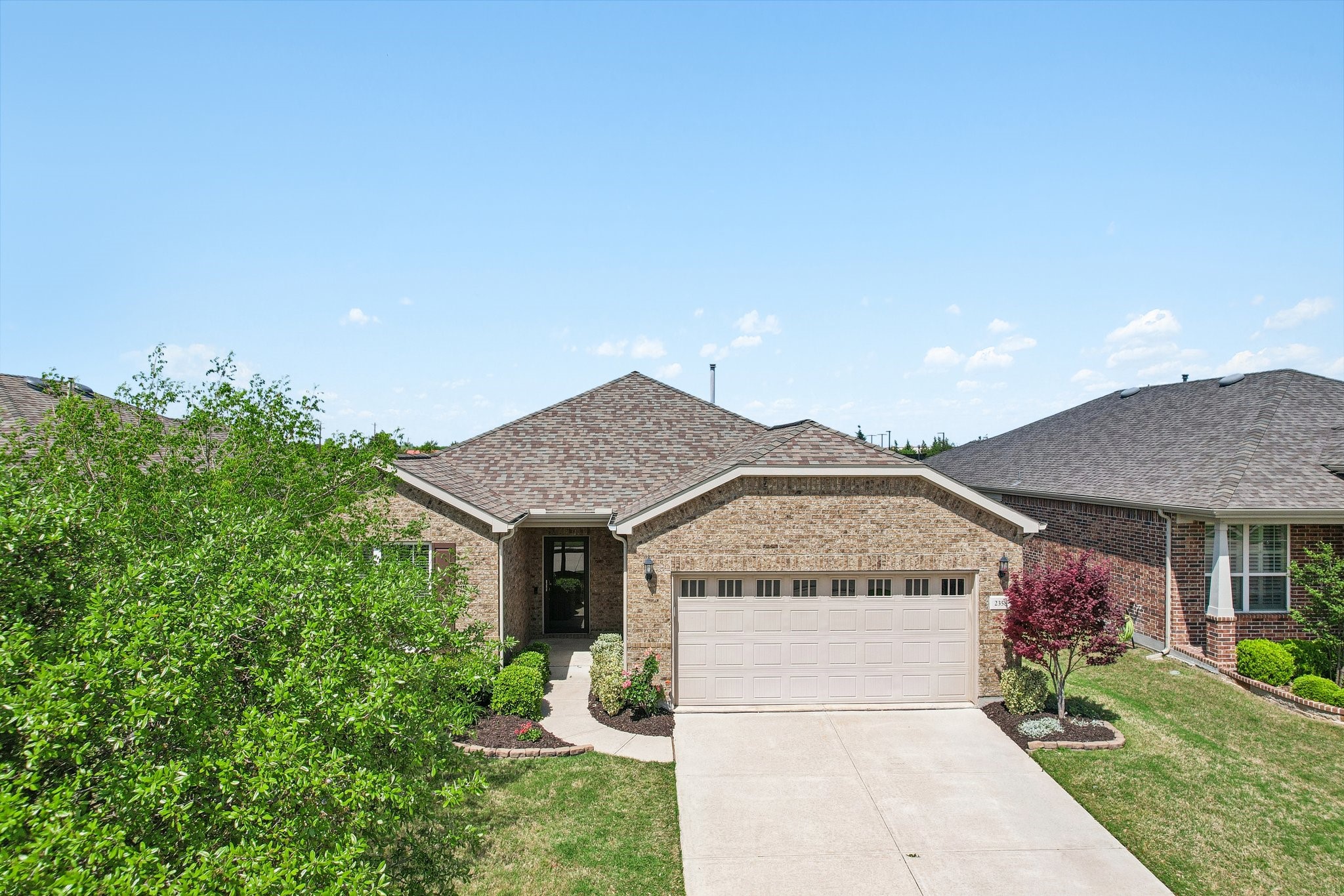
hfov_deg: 78.6
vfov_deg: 57.2
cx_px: 672
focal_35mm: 22
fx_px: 821
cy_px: 448
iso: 100
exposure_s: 1/2000
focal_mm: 8.4
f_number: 2.8
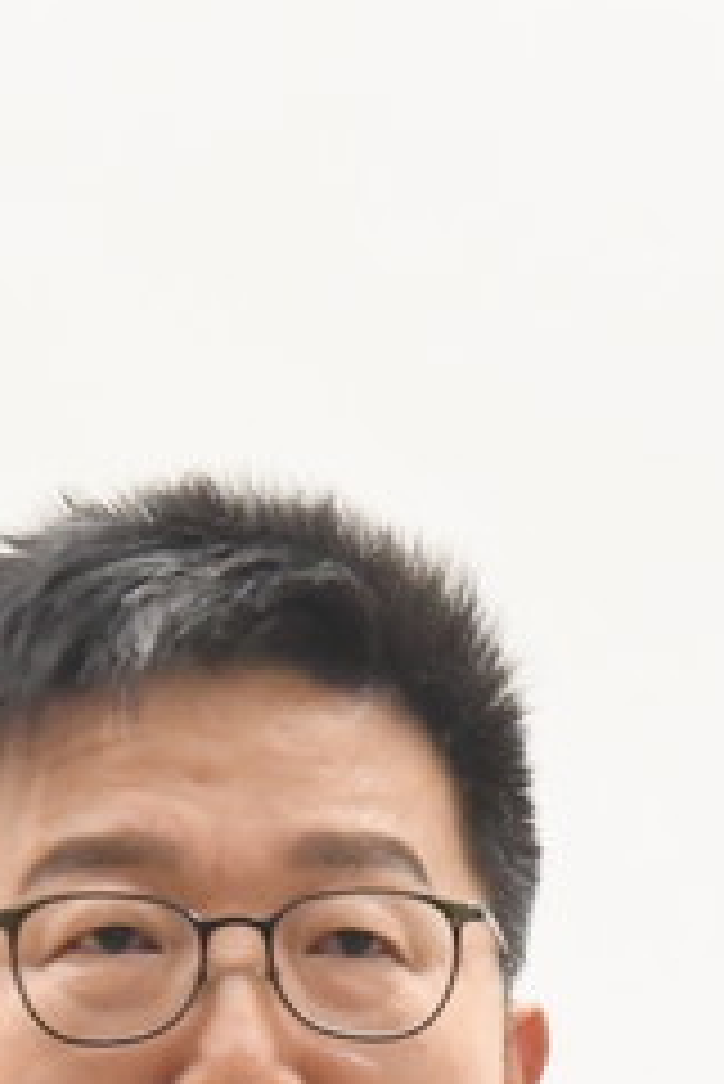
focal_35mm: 382
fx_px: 11506
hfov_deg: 3.6
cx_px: 1147
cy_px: 1401
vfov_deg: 5.4
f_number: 3.2
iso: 4000
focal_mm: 48
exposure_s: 1/320
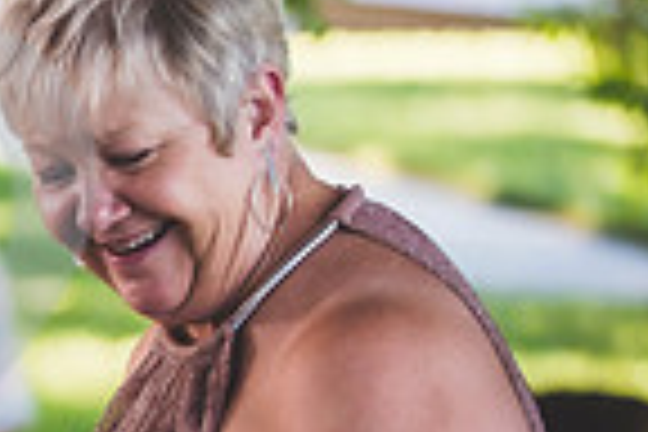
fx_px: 7379
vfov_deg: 3.3
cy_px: 560
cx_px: -616
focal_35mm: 410
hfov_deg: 4.9
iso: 200
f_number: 2.8
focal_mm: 102
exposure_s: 1/200
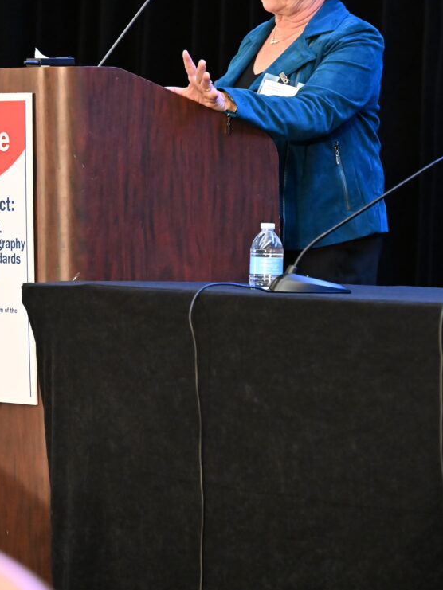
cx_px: 187
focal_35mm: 226
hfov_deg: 6.6
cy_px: 213
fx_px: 3855
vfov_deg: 8.8
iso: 12800
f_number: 6.3
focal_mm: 170
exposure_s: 1/100
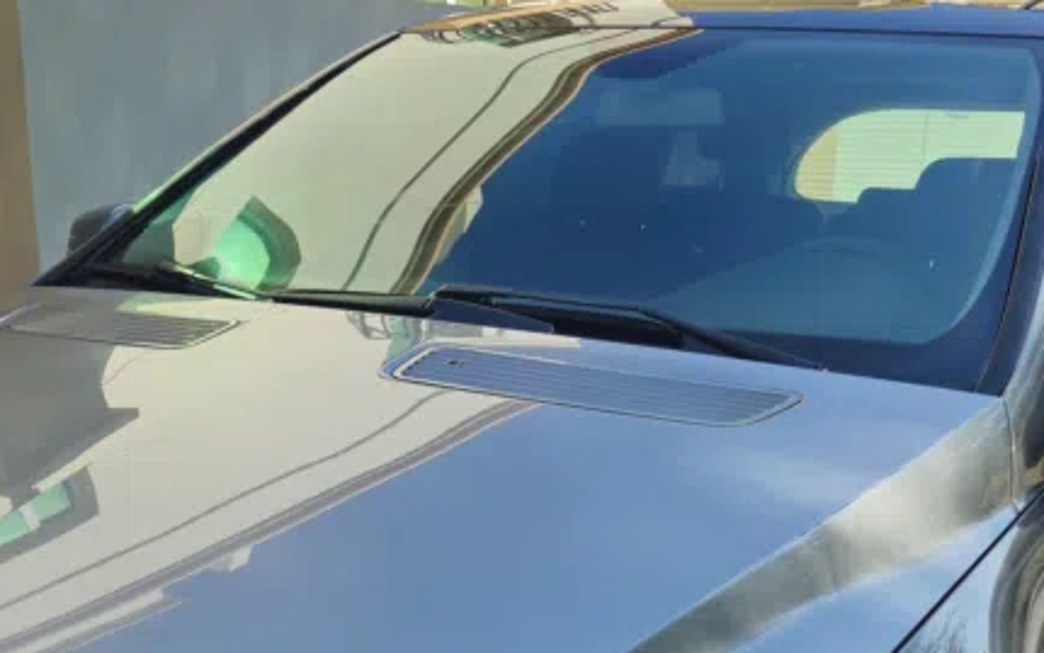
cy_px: 738
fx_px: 1651
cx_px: 328
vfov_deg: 21.1
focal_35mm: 58
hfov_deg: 34.7
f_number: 1.8
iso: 25
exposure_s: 1/1076
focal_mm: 5.4
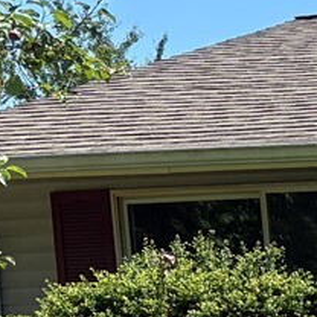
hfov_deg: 7.6
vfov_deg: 9.5
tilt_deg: -4.5
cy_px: 501
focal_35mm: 177
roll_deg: +2.4
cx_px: 1161
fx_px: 1834
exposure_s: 1/1751
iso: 50
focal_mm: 5.96
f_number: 1.6
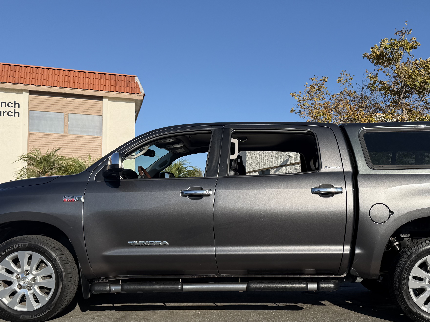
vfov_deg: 36.4
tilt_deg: +1.1
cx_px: 251
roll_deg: +0.3
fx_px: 484
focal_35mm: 39
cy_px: 215
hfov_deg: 47.7
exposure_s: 1/4673
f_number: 1.78
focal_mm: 6.76
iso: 80
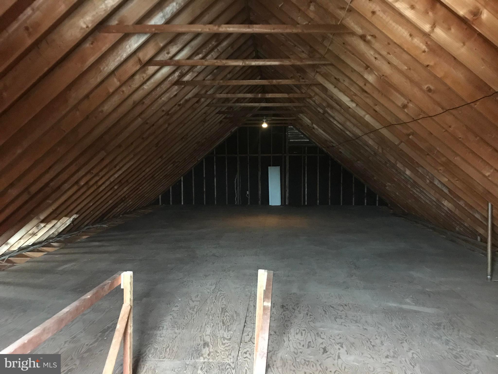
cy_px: 187
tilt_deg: -2.7
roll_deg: +0.0
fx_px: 403
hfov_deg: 63.4
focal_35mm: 28
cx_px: 249
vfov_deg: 49.7
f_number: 1.8
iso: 125
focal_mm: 3.99
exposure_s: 1/4
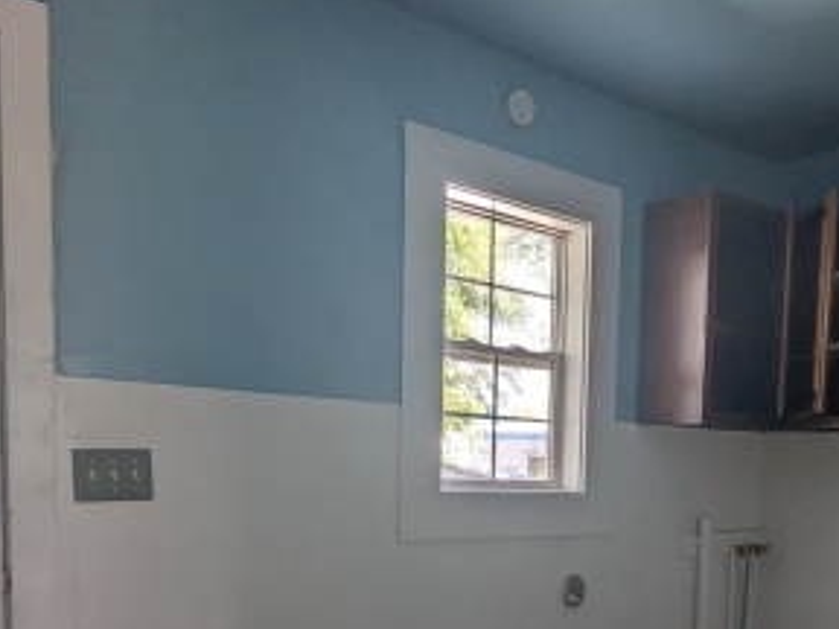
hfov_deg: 49.1
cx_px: 572
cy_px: 553
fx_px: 897
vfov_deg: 36.5
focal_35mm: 37
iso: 69
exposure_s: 1/115
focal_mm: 2.35
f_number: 2.2
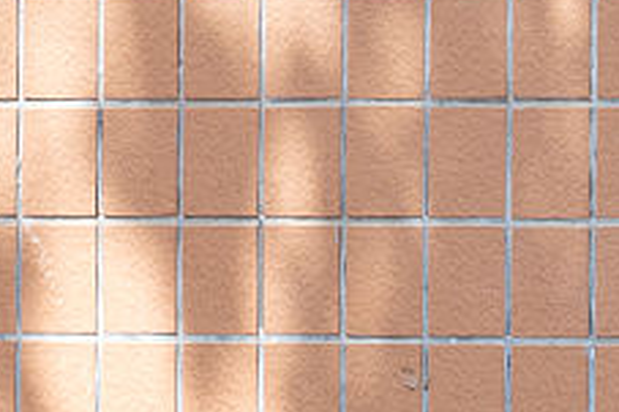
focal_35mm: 1339
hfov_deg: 1.5
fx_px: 23006
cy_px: -630
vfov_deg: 1.0
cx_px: 22
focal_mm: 253
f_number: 5.6
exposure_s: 1/640
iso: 200
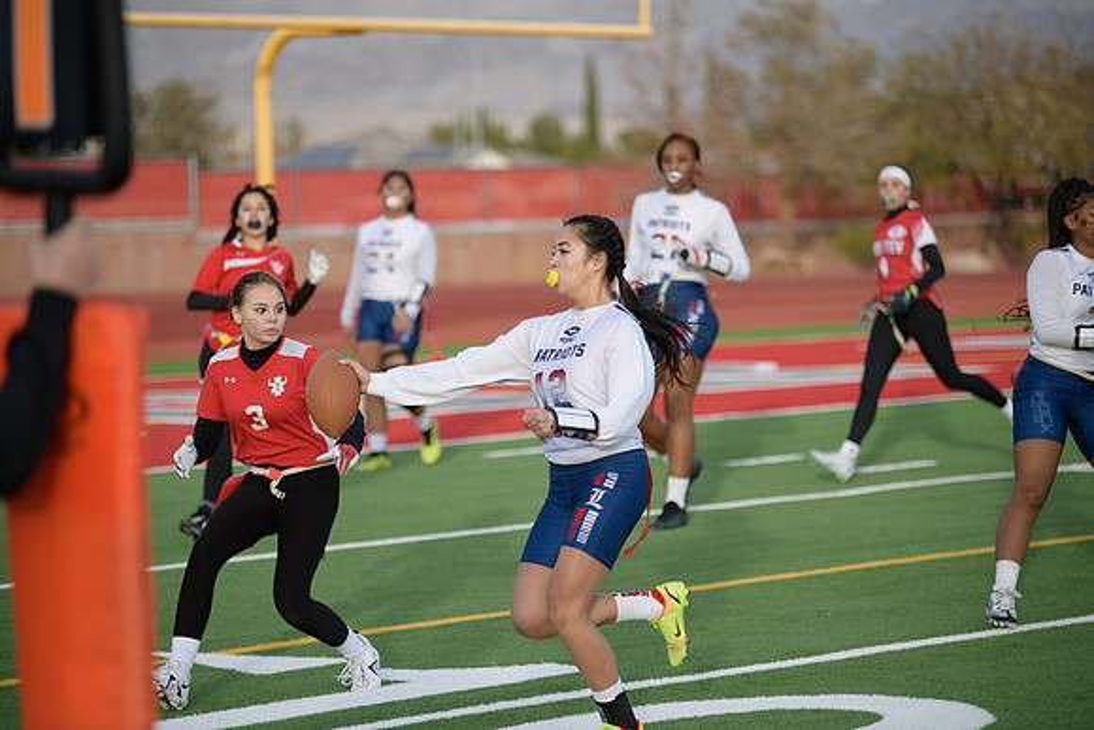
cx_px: 547
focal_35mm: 140
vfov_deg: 9.8
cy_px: 365
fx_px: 4255
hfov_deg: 14.7
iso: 640
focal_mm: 140
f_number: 2.8
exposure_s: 1/4000
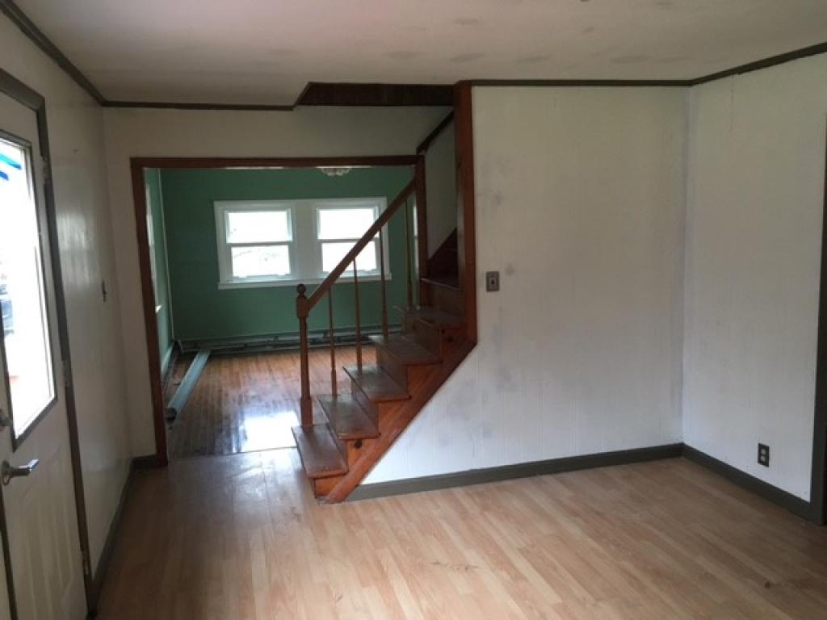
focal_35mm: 29
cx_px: 414
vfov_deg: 48.2
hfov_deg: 61.7
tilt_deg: -4.5
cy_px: 310
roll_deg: +1.0
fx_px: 693
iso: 100
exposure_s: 1/30
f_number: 2.2
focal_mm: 4.15
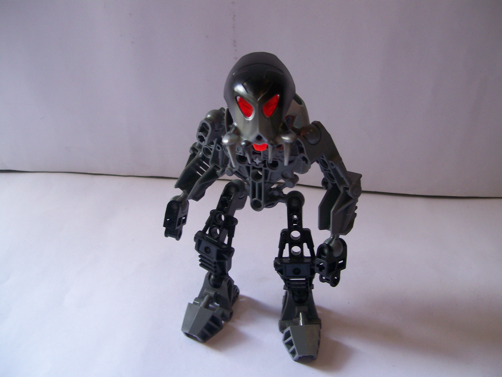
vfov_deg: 39.7
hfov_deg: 51.4
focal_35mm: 36
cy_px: 188
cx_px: 251
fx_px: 522
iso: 80
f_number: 2.7
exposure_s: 1/55.5
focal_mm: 6
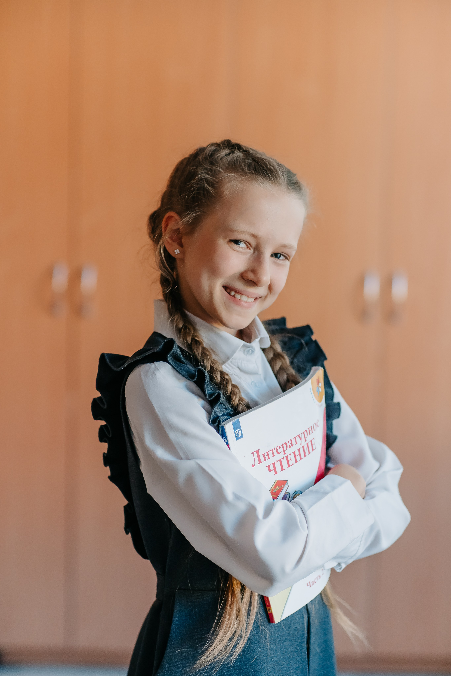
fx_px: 1597
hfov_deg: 16.1
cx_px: 226
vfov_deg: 23.9
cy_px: 338
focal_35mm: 85
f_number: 2.2
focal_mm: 85
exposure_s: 1/640
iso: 1600
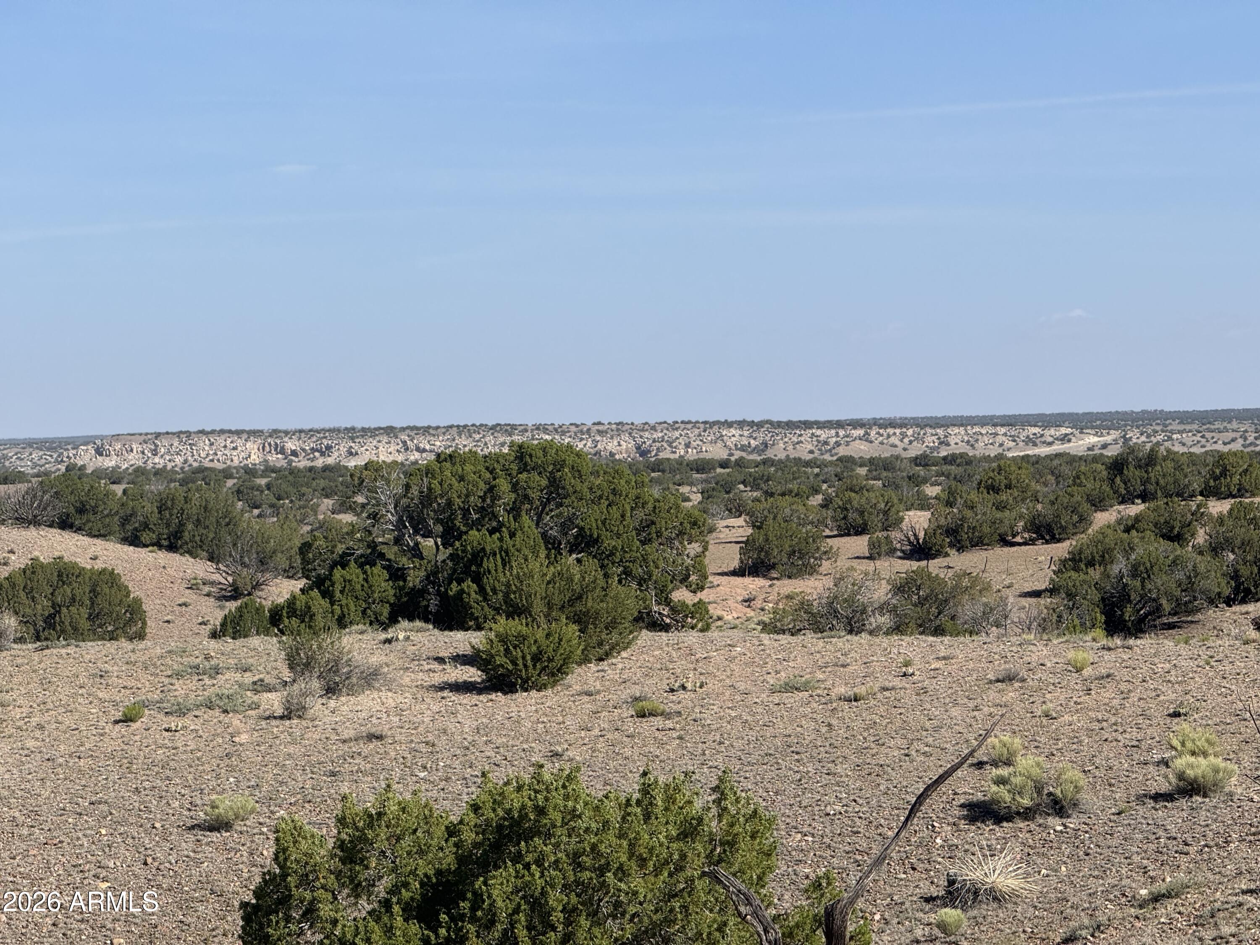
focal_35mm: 120
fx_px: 4368
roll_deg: +0.7
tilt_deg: -1.6
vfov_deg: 12.3
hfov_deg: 16.4
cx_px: 630
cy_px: 472
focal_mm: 15.66
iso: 50
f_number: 2.8
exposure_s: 1/2358
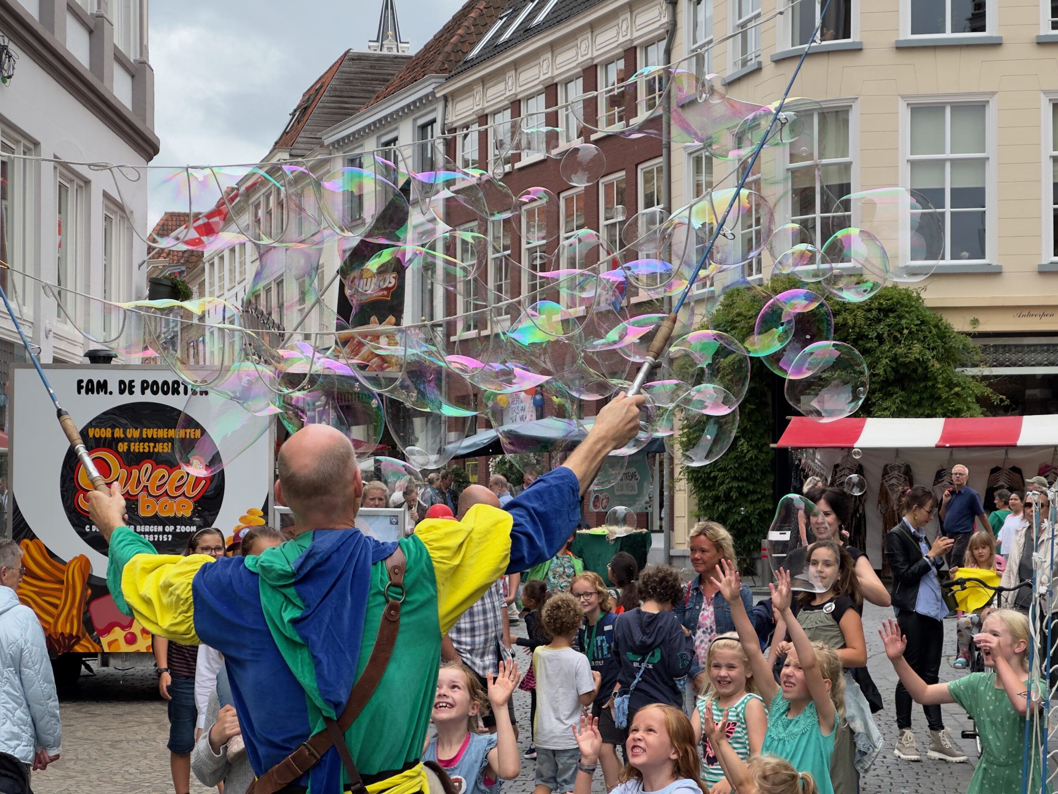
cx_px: 529
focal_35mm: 77
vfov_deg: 19.1
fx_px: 2353
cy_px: 397
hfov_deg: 25.3
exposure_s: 1/240
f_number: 2.8
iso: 32
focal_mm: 9
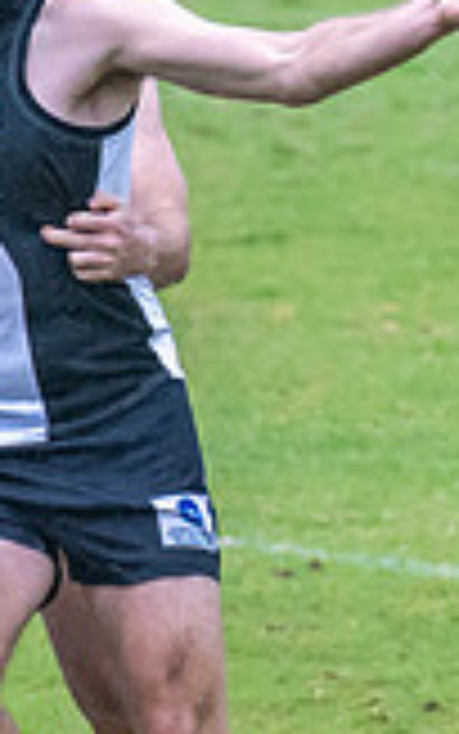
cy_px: 537
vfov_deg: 1.0
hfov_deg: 0.6
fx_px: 41334
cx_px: 223
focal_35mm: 2067
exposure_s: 1/2500
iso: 1250
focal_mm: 280
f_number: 7.1
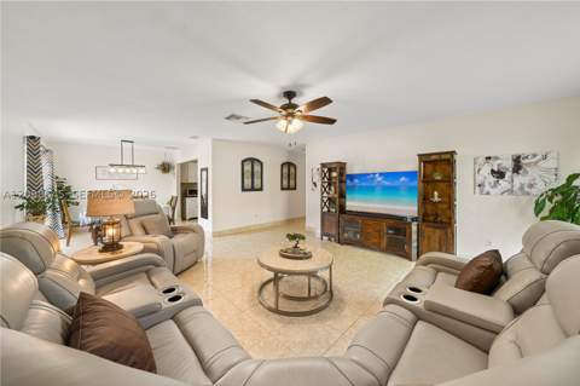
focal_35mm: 12
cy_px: 193
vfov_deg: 89.9
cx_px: 290
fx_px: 193
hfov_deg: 112.7
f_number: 11
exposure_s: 1/3
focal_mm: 12
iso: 100
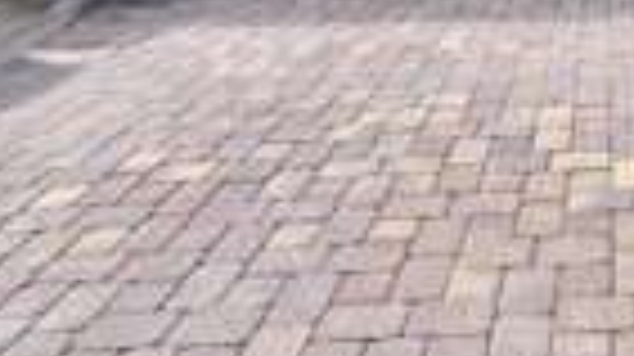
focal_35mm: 52
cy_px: -207
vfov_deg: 19.4
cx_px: 621
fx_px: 873
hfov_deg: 36.3
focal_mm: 2.22
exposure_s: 1/868
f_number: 2.2
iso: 40
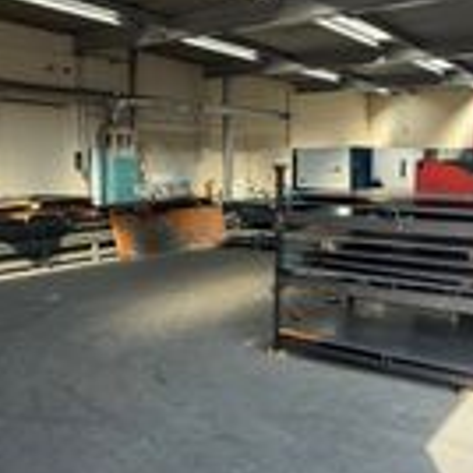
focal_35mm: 37
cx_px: 251
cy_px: 254
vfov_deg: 44.9
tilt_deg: -7.9
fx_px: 572
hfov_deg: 44.9
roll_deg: +1.6
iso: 40
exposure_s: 1/133
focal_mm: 2.22
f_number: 2.2
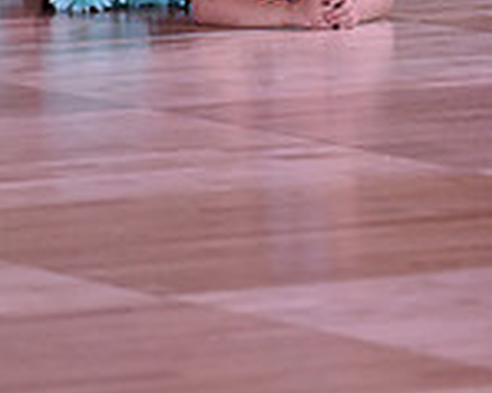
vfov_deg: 2.1
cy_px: -157
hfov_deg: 2.6
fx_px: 10637
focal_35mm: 731
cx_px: 660
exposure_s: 1/250
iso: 1600
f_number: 5.6
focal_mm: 200
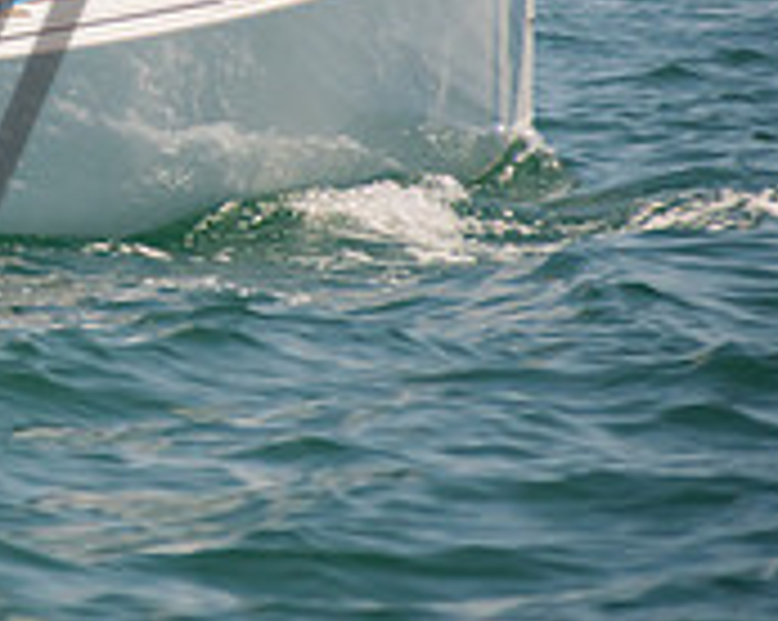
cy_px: -155
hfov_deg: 2.7
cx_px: -409
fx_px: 16468
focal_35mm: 716
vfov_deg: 2.2
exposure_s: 1/1000
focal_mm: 145
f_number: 4.8
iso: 400
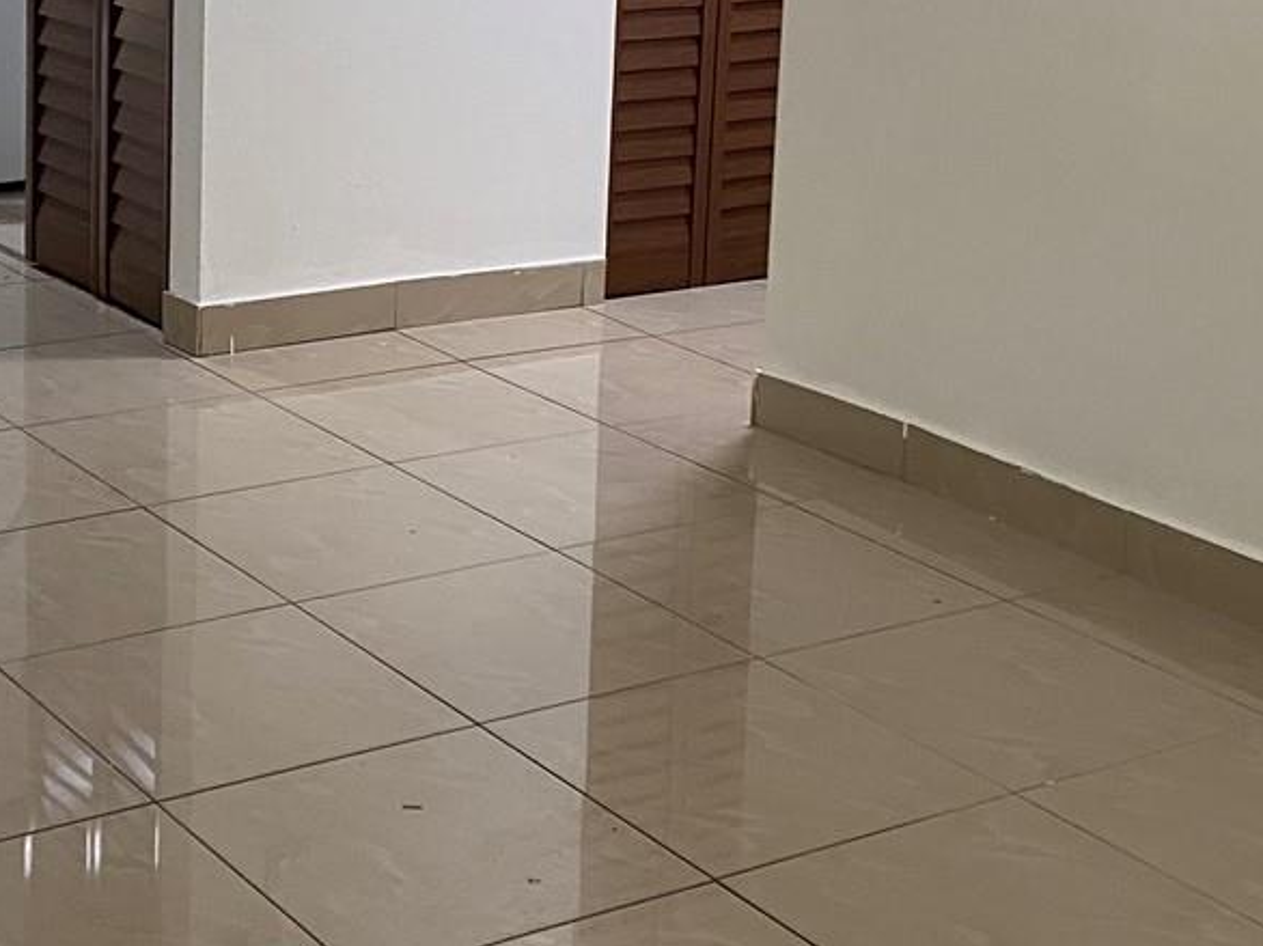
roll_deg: -1.4
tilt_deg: -10.9
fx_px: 2589
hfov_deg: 27.1
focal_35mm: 71
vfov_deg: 20.3
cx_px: 334
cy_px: 103
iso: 125
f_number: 1.8
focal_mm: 4.25
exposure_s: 1/60
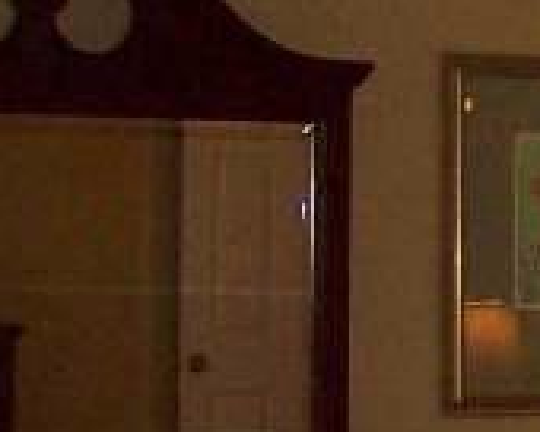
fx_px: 3388
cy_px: 550
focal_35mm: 212
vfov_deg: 7.2
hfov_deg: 8.1
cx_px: 1445
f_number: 2.7
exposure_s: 1/64
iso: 140
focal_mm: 6
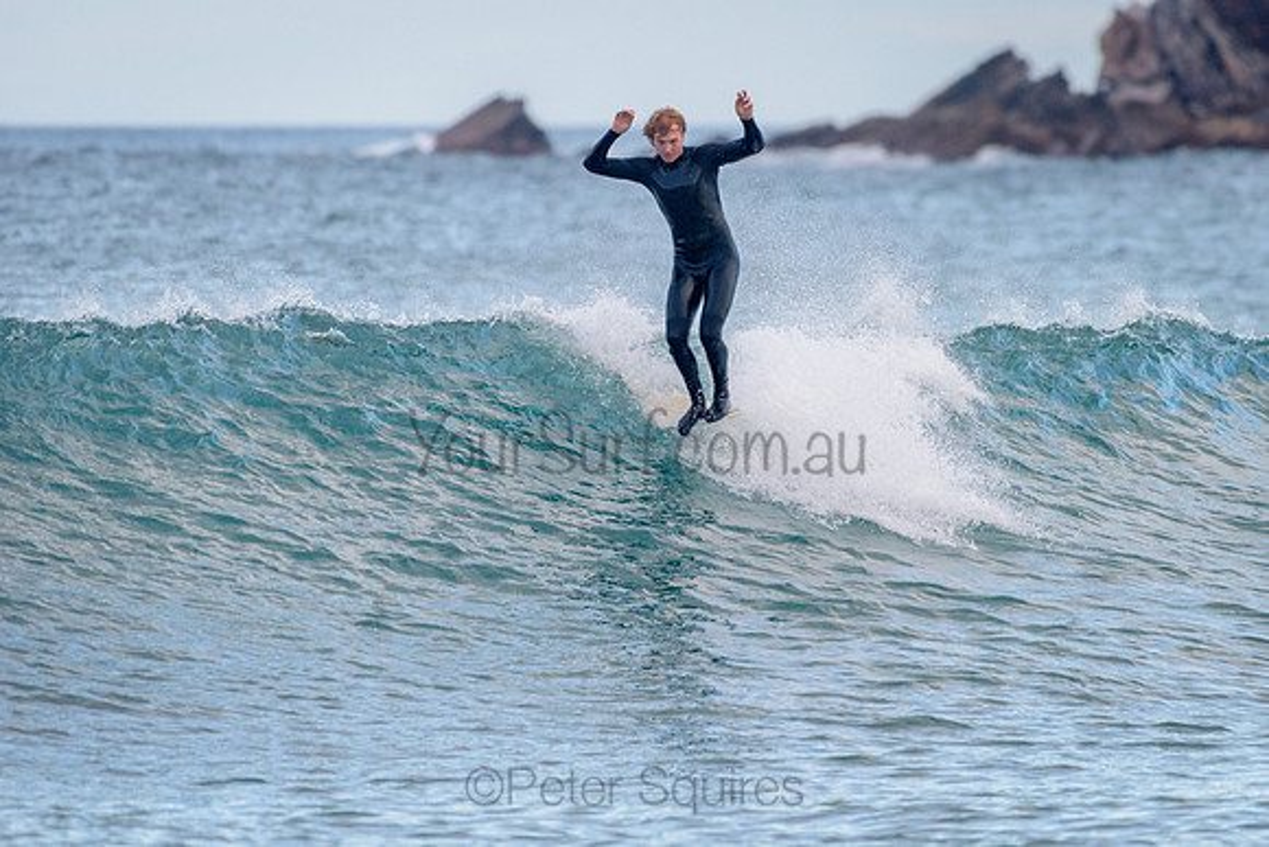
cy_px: 347
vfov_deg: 2.2
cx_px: 776
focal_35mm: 612
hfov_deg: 3.4
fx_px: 21571
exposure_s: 1/1600
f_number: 5.6
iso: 800
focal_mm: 500
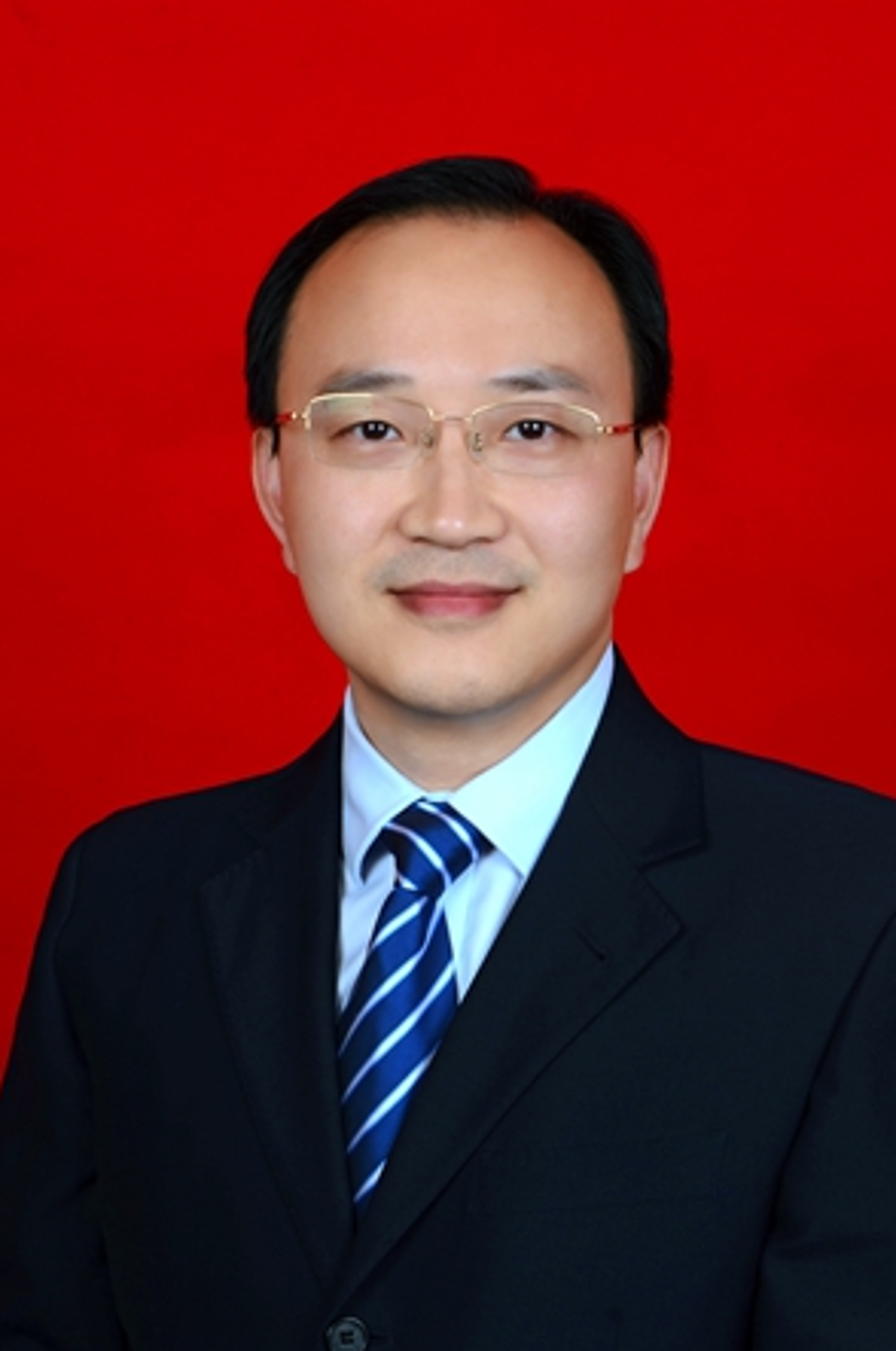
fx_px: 3558
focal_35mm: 95
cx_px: 454
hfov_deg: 14.4
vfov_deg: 21.5
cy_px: 679
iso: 100
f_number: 11
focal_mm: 62
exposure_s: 1/60
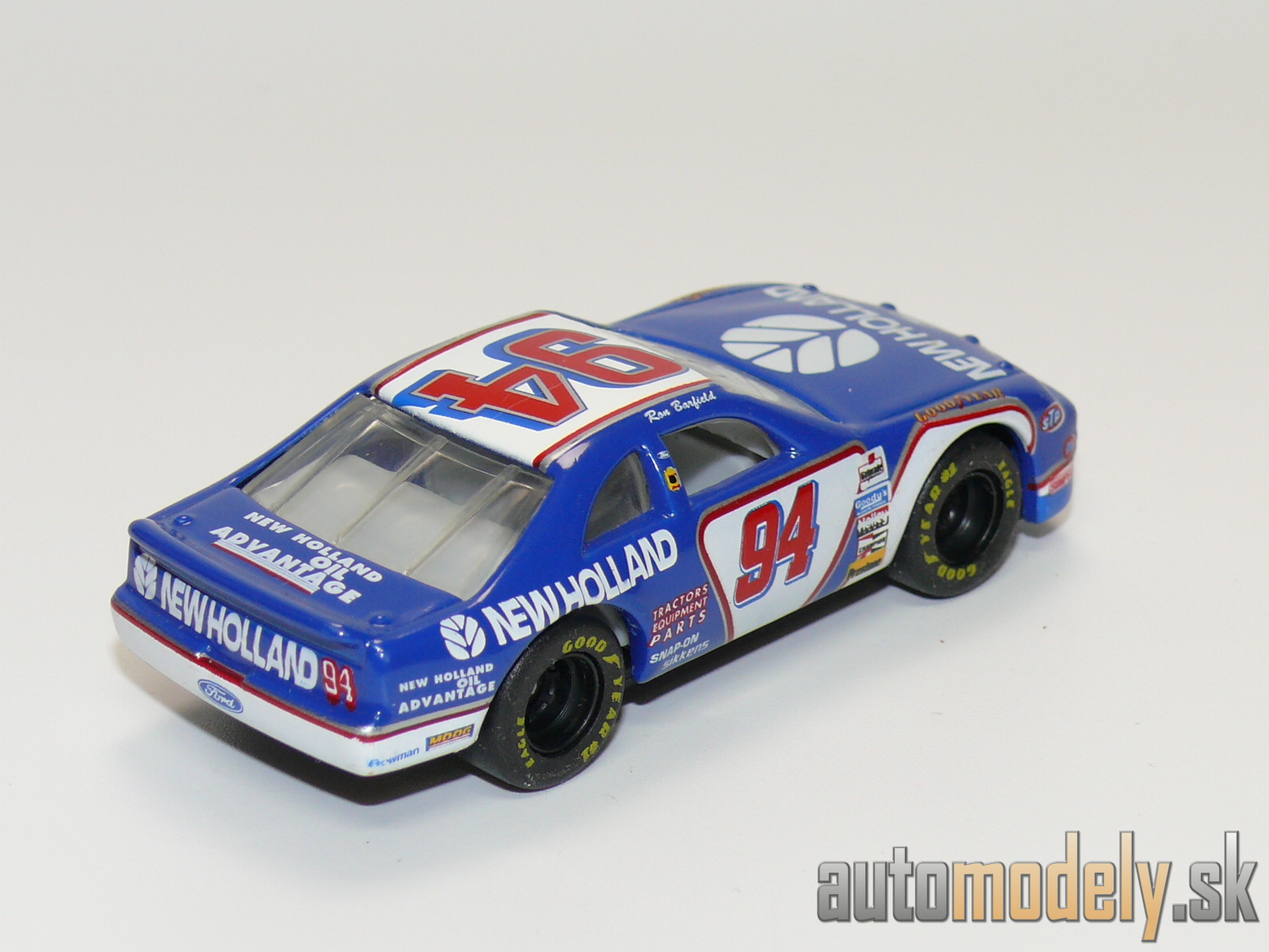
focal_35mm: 108
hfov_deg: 18.2
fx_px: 3959
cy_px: 476
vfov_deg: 13.7
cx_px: 634
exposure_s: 1/30
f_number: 4
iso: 100
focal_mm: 13.8
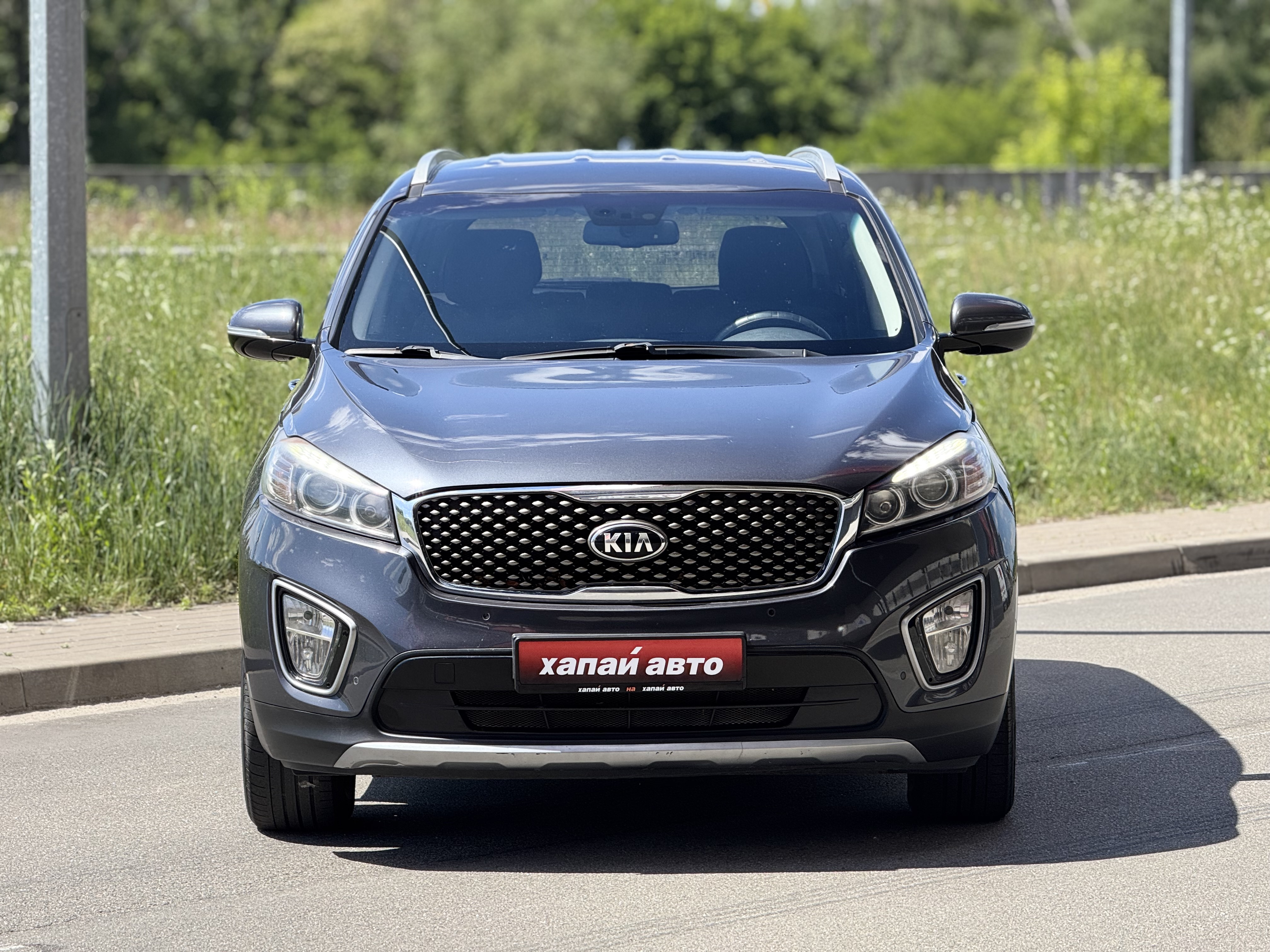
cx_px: 635
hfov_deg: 16.4
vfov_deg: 12.3
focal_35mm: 120
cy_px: 476
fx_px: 4403
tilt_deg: -3.0
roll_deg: +0.2
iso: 50
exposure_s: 1/707
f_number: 2.8
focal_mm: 15.66
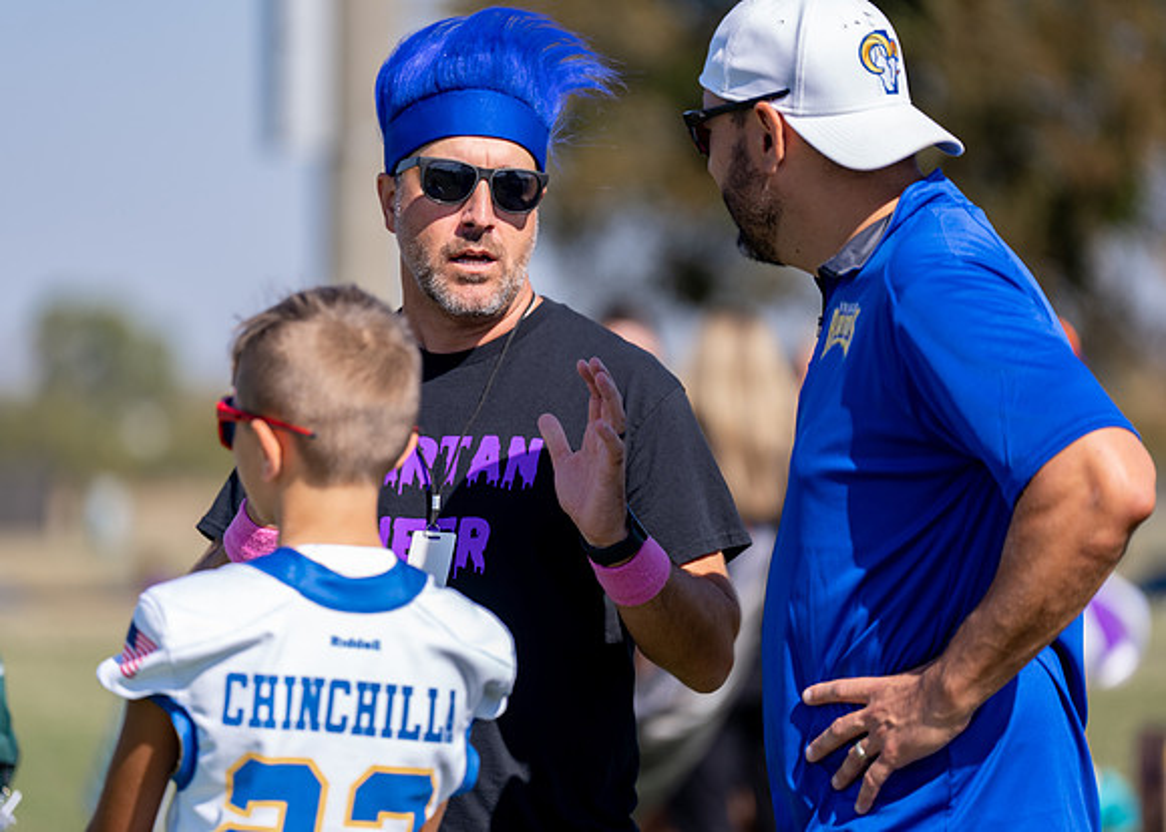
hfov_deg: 9.5
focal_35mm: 211
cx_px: 538
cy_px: 419
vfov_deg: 6.8
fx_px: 6999
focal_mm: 200
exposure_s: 1/1250
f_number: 2.8
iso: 100
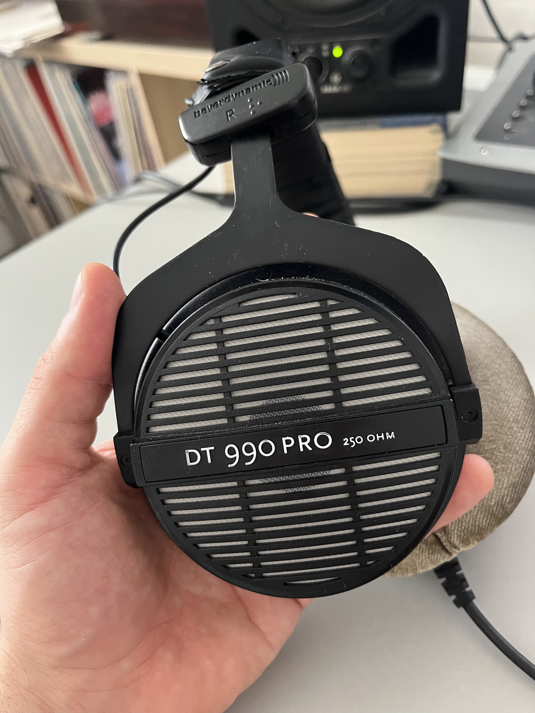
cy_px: 356
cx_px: 268
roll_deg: +12.3
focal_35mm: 26
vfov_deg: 67.3
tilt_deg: -42.2
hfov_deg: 53.1
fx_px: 536
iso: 500
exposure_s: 1/60
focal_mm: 5.1
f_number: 1.6
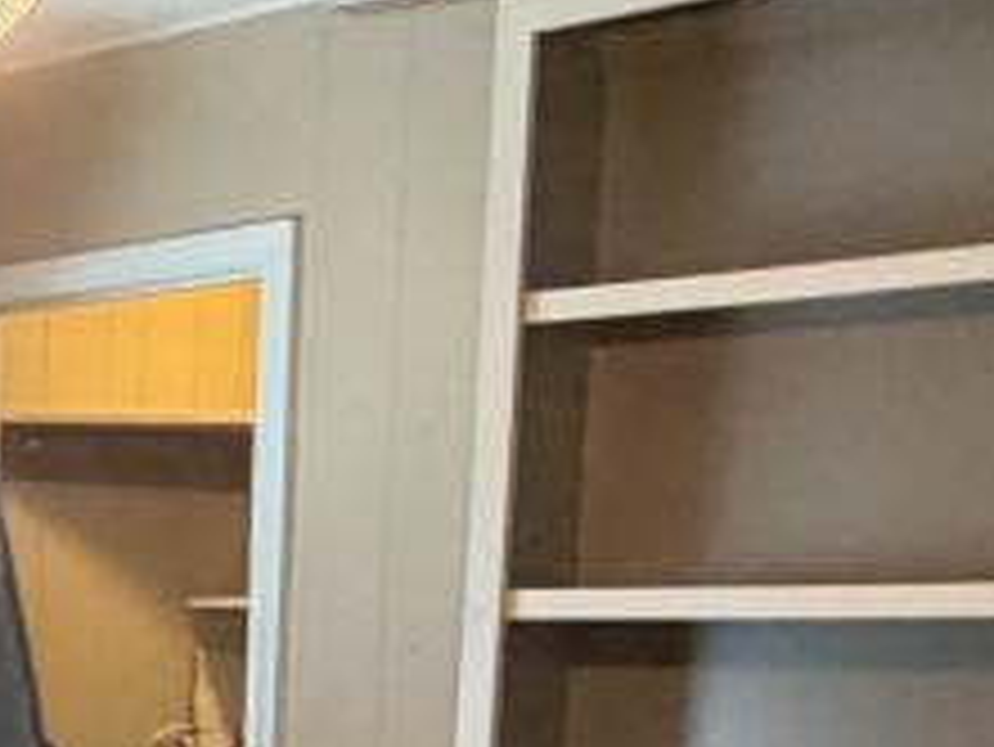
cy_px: 1141
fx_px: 2729
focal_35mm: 95
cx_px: -499
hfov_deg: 18.3
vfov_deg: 14.5
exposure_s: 1/60
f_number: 2.2
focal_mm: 2.22
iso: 400
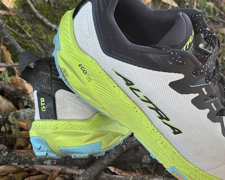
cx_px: 141
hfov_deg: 26.3
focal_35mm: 72
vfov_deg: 21.3
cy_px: 108
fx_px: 480
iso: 32
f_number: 1.6
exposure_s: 1/156
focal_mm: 5.96
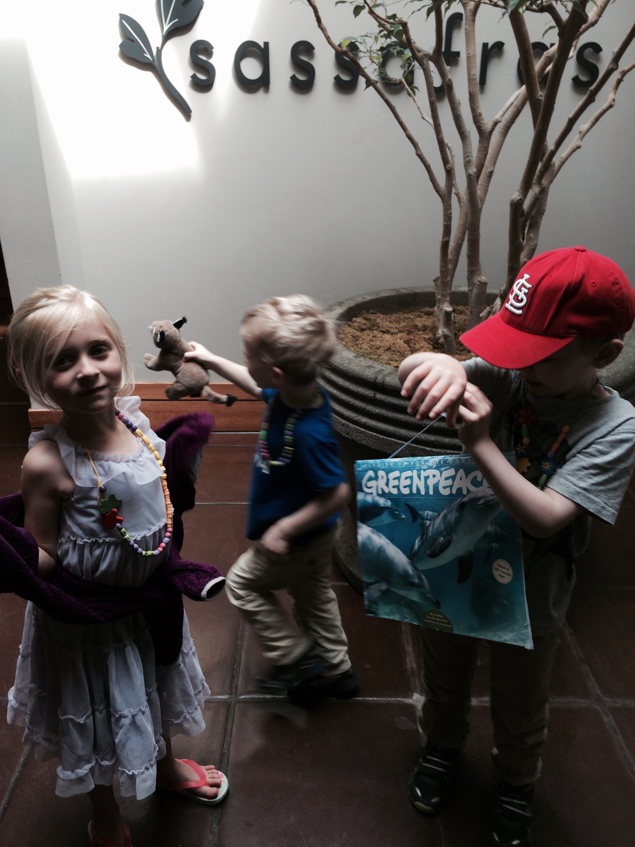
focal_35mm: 29
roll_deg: +1.9
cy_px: 424
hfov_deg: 48.2
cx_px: 318
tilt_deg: -27.9
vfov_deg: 61.7
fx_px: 709
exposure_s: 1/60
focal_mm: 4.15
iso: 32
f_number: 2.2
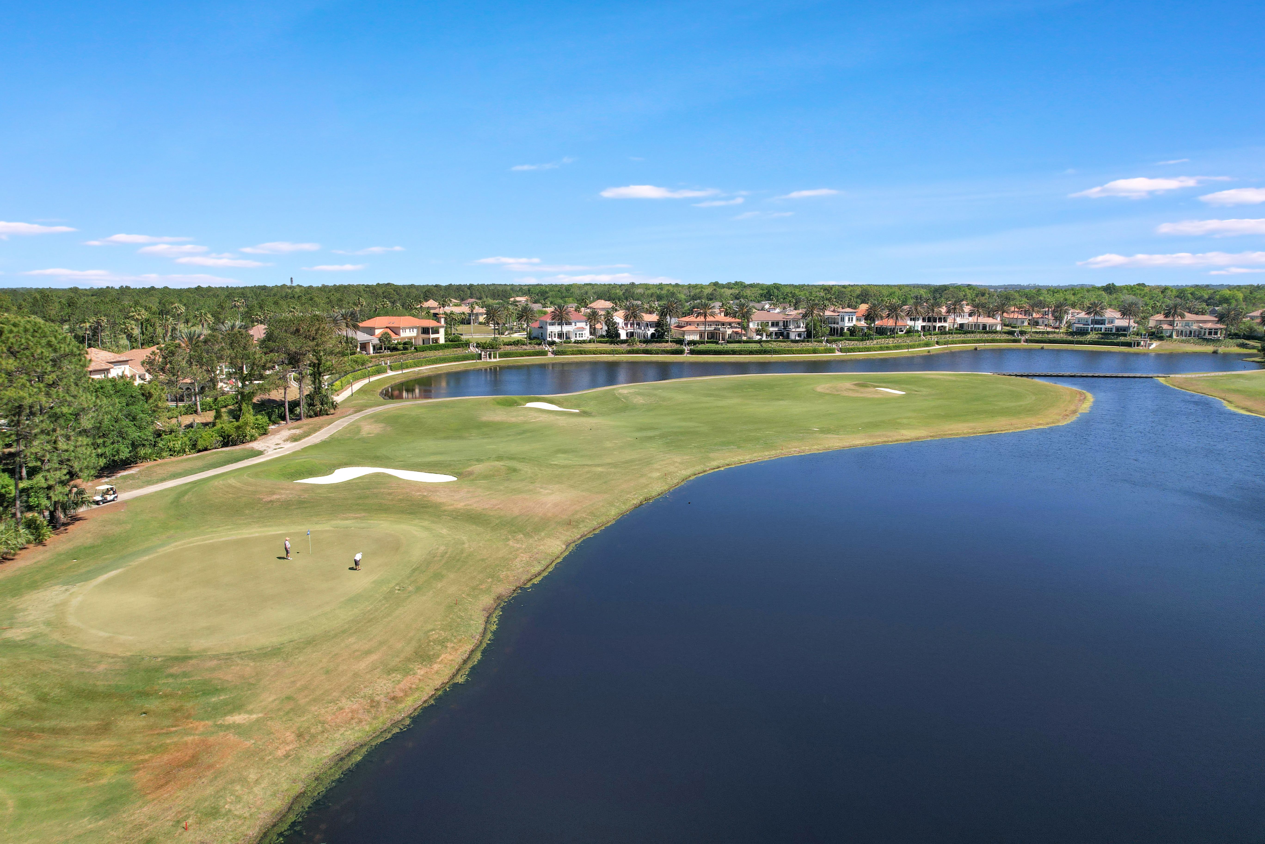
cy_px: 422
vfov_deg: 57.2
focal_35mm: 22
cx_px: 632
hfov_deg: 78.6
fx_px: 773
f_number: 2.8
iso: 110
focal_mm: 8.38
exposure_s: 1/1600
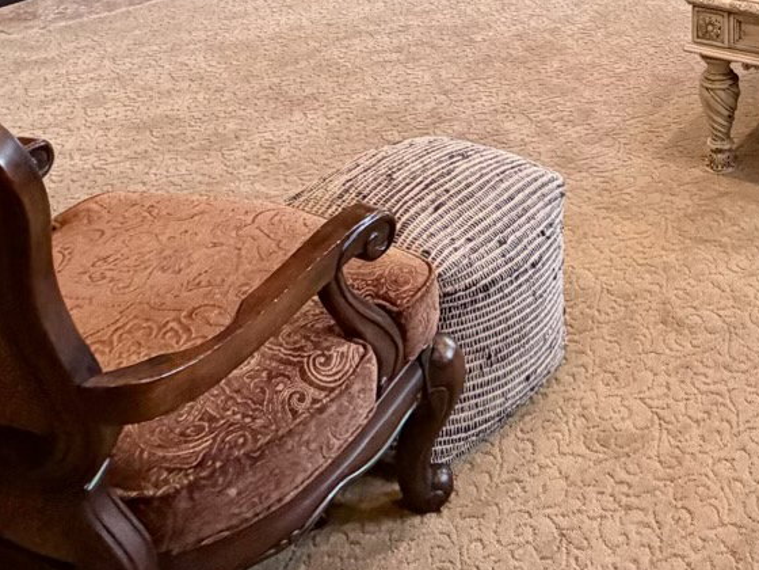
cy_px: -198
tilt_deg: -7.8
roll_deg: +0.5
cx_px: 670
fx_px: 1052
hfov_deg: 37.3
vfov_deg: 25.4
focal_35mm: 48
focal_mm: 2.22
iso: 250
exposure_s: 1/60
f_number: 2.2
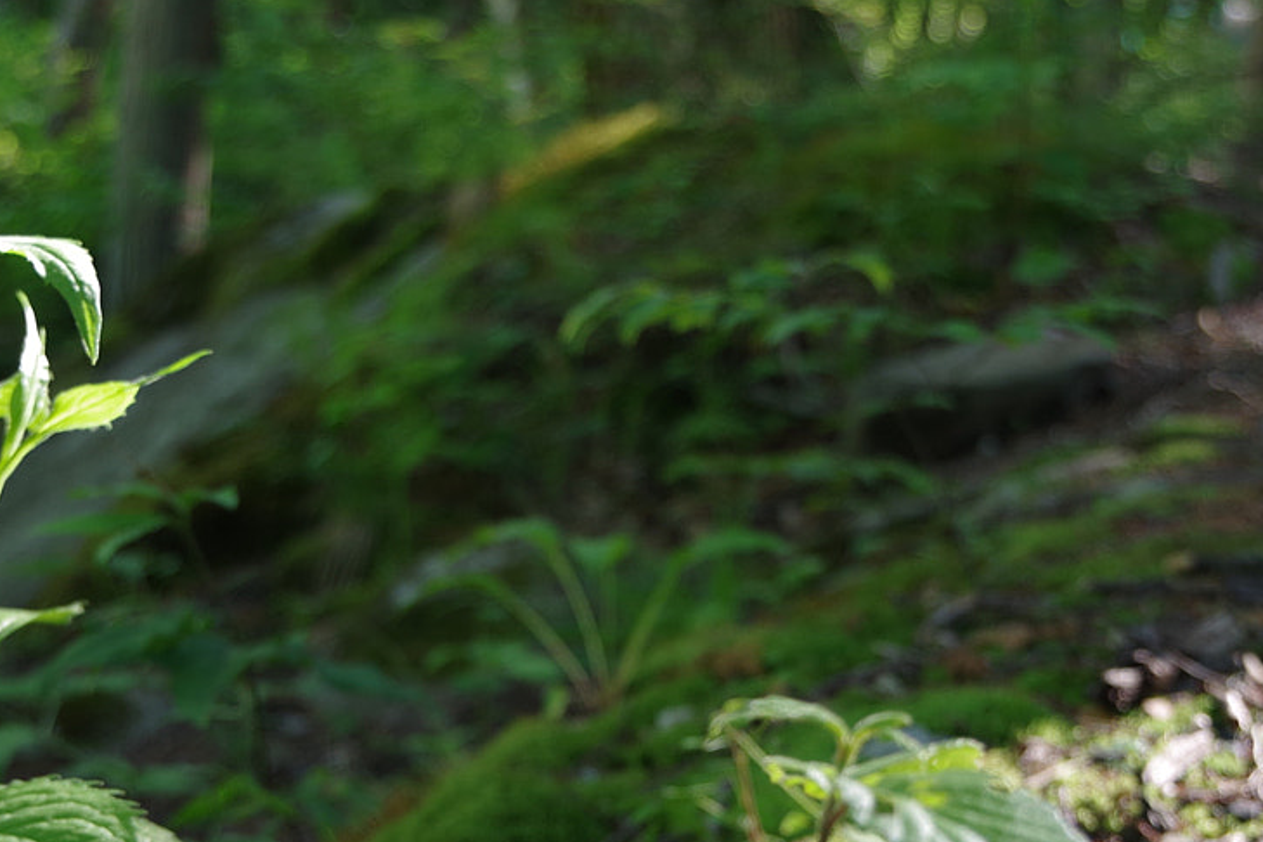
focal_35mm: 79
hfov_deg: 25.7
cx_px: 681
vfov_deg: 17.1
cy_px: 710
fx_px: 2771
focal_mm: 24
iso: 100
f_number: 4
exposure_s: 1/25
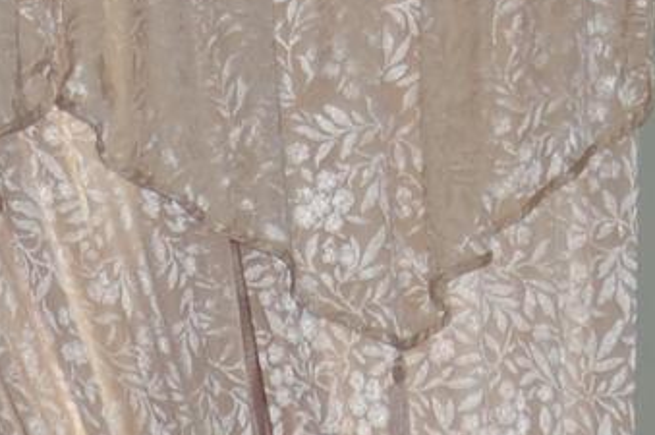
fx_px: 5596
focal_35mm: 308
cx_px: -68
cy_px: 1008
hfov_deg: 6.7
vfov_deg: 4.4
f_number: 4.5
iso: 400
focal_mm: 34
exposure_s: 1/60
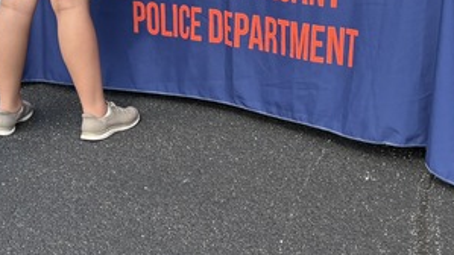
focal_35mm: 97
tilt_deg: -8.4
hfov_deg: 22.0
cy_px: -117
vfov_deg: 12.0
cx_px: 258
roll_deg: +1.8
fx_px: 1167
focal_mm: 5.96
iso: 50
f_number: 1.6
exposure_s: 1/1117
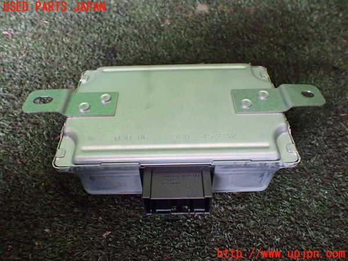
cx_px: 174
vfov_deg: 46.8
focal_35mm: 30
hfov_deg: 60.0
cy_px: 130
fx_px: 302
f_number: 2.3
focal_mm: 5.4
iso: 800
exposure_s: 1/125
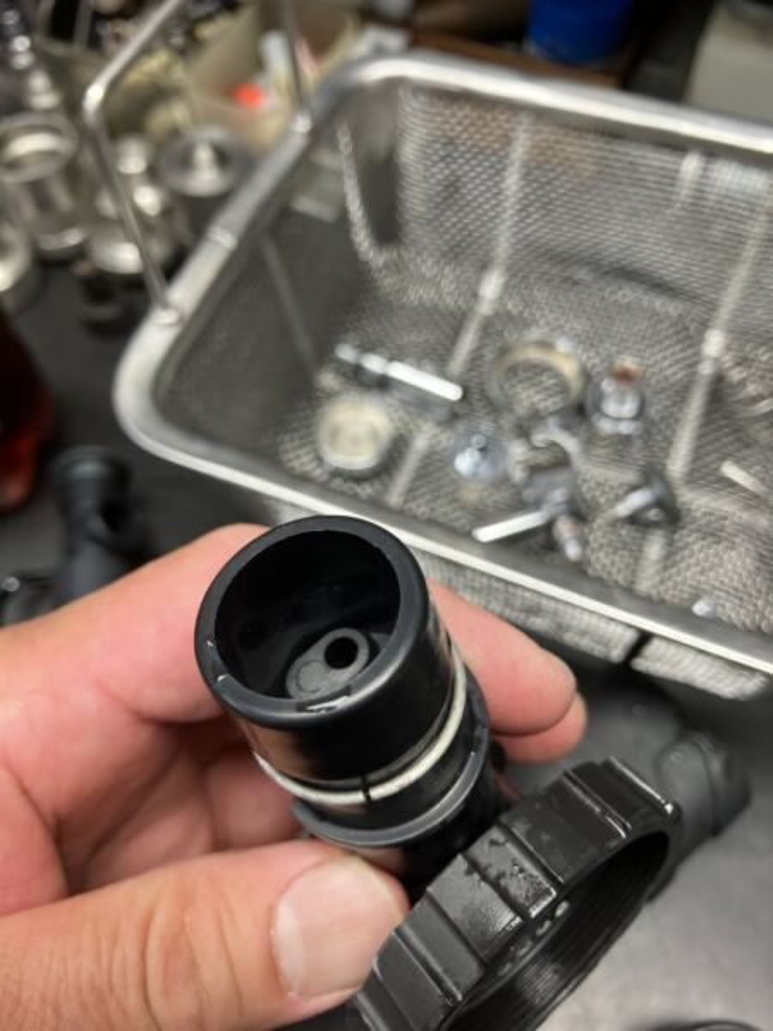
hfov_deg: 49.7
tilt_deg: -59.1
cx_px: 386
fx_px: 834
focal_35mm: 28
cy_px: 516
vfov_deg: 63.4
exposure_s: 1/120
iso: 80
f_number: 1.8
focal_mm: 3.99
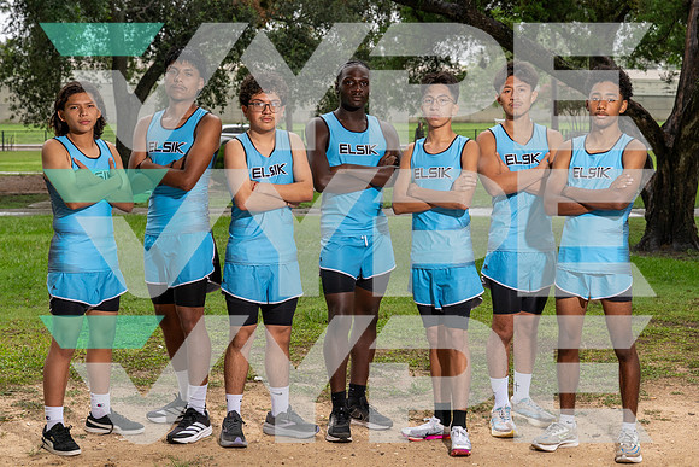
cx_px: 328
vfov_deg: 19.8
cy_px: 203
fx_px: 1337
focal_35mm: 69
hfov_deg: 29.3
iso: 500
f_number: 6.3
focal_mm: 55
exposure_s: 1/250
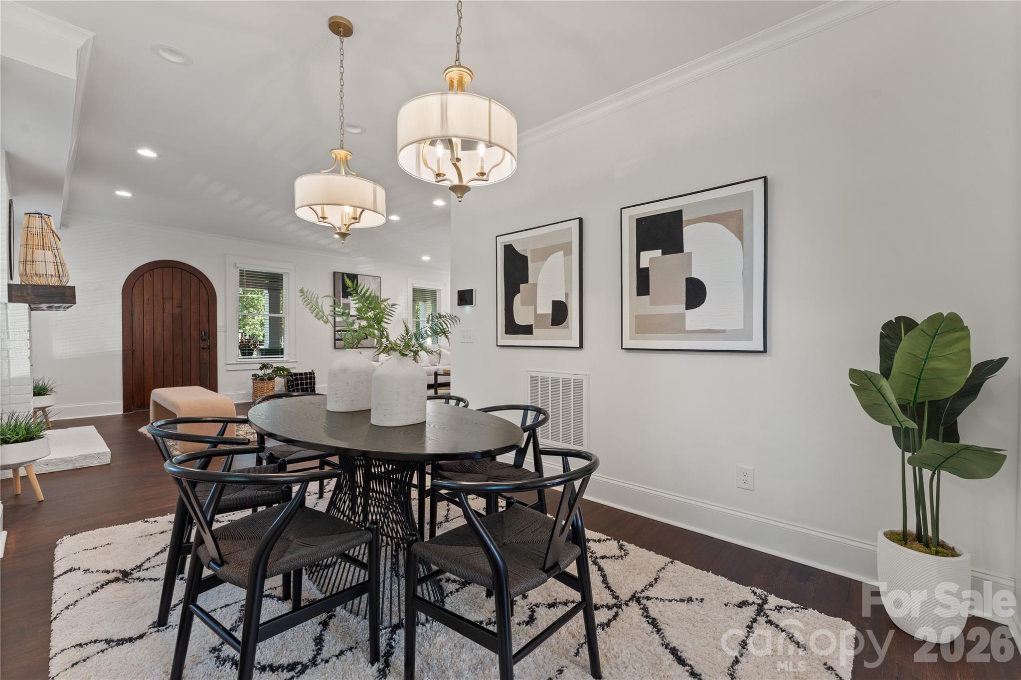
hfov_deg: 101.2
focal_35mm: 15
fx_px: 420
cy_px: 340
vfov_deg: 78.1
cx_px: 510
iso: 160
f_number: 9
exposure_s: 1/1.67
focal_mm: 14.8
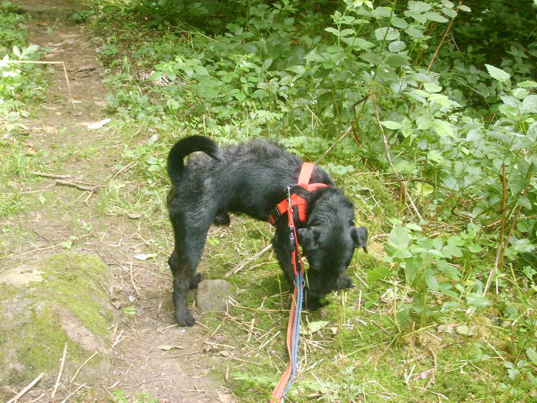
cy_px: 202
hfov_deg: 36.8
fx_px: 807
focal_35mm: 52
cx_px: 268
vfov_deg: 28.0
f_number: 3.3
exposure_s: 1/45
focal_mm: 8.7
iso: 266
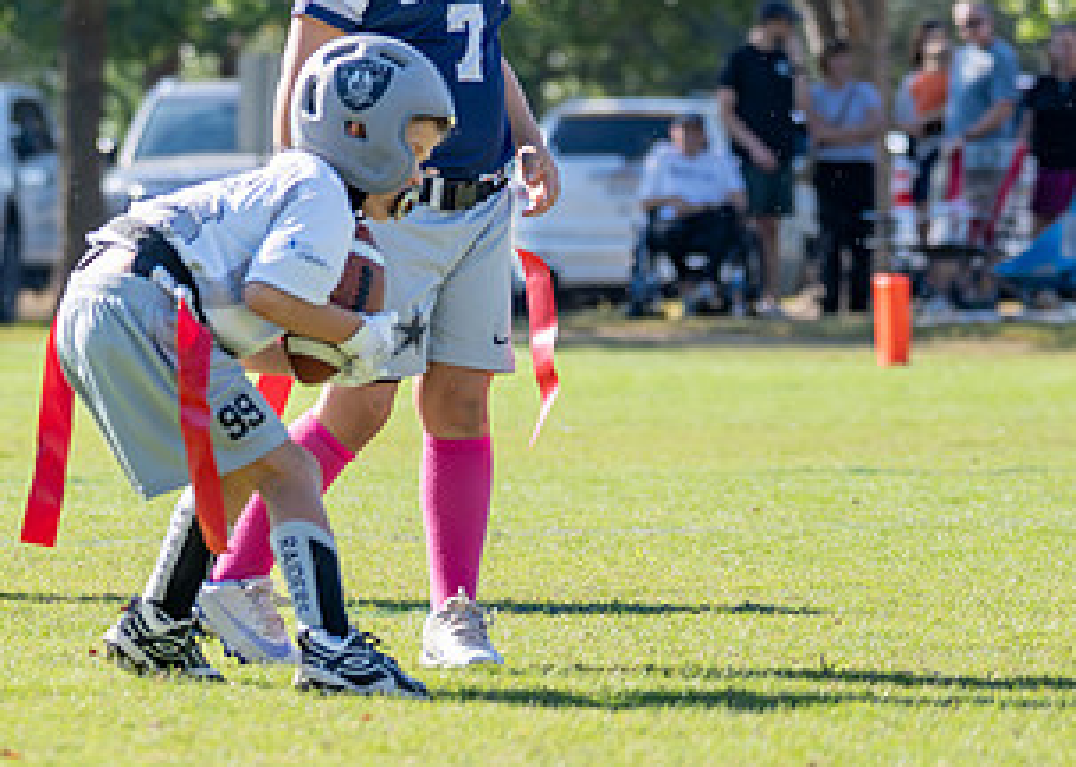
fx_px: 10292
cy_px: 135
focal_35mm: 337
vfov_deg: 4.3
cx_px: -296
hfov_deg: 5.9
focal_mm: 98
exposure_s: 1/3200
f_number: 2.8
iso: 250
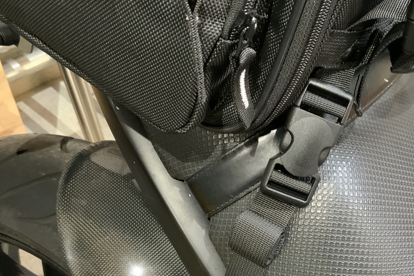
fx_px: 575
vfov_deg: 26.8
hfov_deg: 39.3
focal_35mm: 50
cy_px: 194
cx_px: 258
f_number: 1.8
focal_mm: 3
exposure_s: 1/30
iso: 400
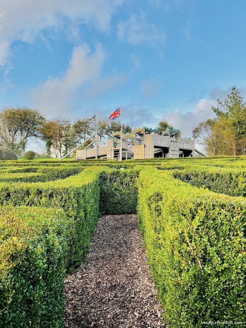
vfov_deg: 67.3
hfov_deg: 53.1
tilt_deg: +8.0
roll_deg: -0.3
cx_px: 123
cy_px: 164
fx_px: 246
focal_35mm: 26
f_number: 1.5
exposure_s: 1/448
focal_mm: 5.7
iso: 50
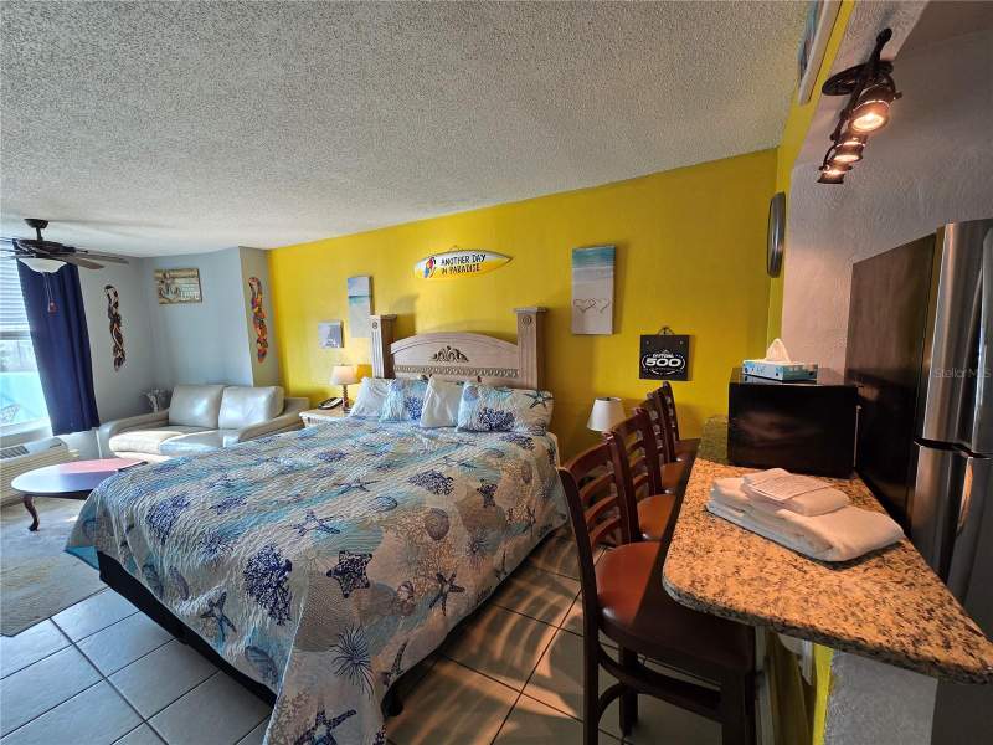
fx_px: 373
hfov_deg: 106.2
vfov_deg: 89.9
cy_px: 372
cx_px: 496
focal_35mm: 13
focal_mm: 2.2
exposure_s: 1/60
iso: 125
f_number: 2.2
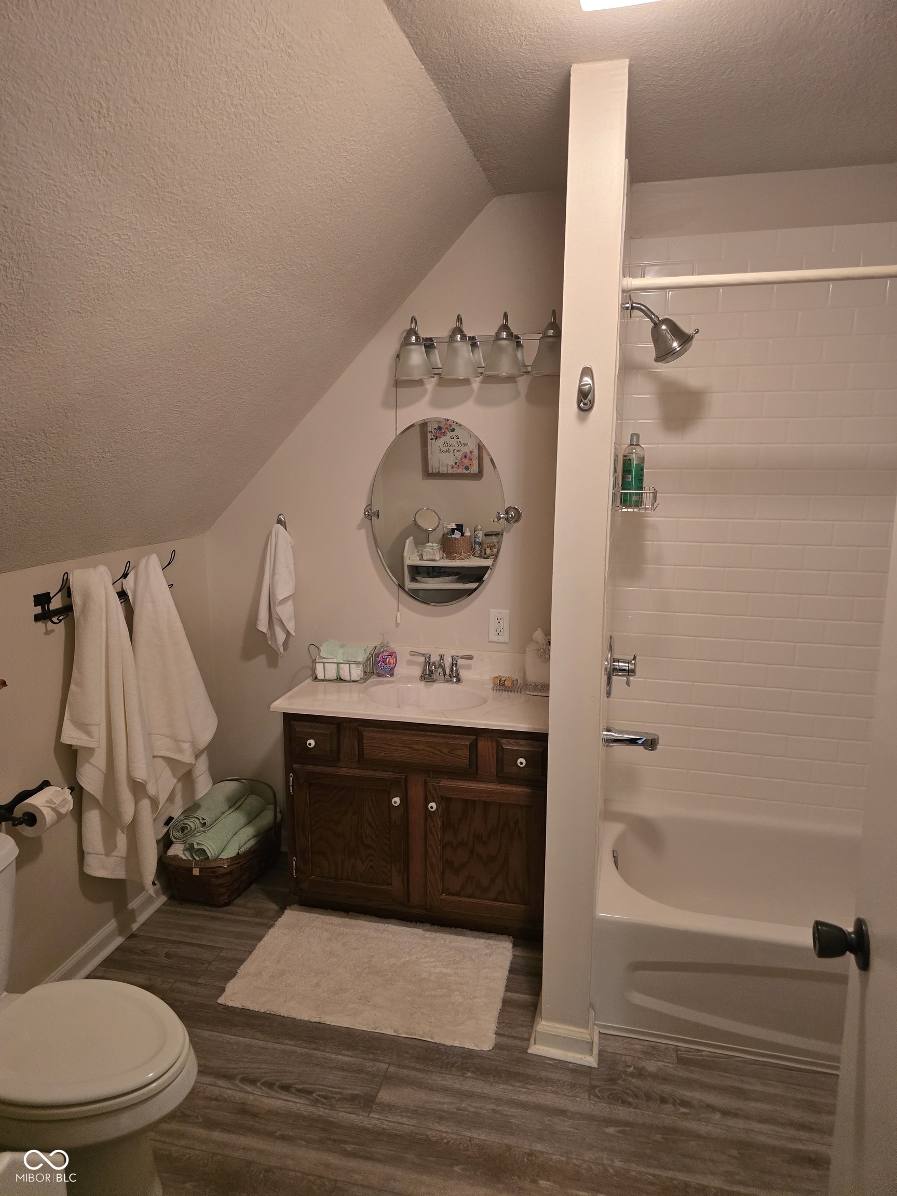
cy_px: 598
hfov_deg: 58.9
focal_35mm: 23
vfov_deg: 73.9
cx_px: 448
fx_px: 795
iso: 1000
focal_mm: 6.3
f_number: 1.7
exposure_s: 1/120
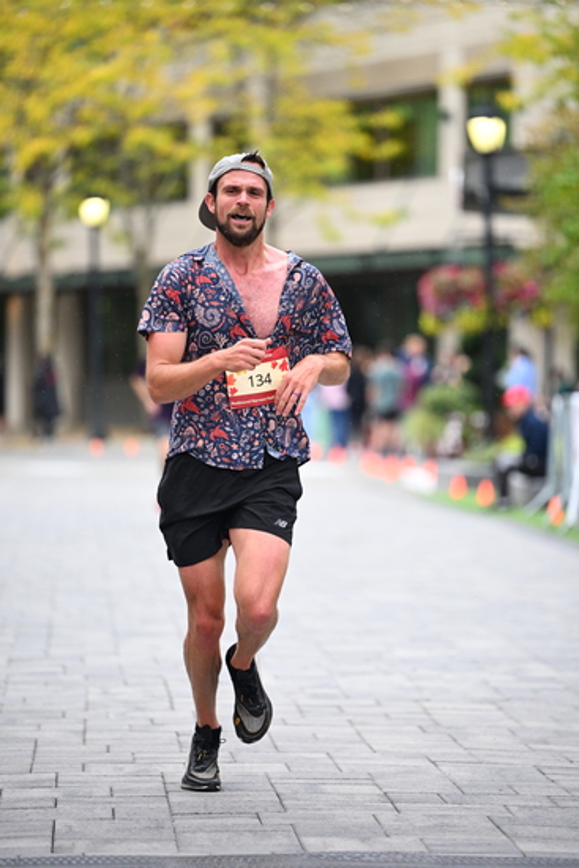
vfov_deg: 12.1
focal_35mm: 170
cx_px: 290
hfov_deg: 8.1
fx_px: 4098
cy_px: 434
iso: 1250
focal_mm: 170
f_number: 2.8
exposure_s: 1/1600
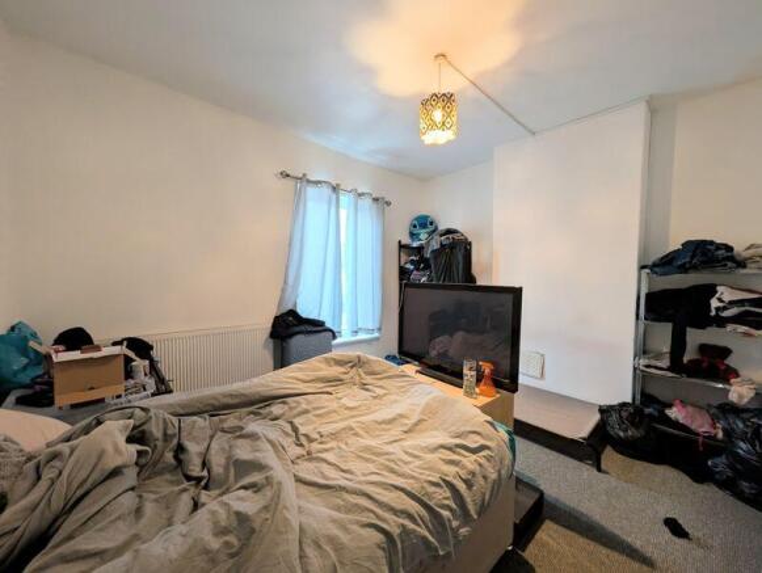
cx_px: 381
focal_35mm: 12
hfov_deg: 110.5
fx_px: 264
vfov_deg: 94.6
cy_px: 286
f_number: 1.7
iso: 88
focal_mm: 2.02
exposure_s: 1/25
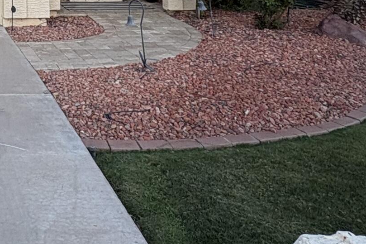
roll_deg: +0.5
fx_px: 549
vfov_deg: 22.0
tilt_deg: +1.8
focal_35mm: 54
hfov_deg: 31.5
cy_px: -90
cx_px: -62
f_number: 2.2
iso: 64
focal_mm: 2.22
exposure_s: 1/99
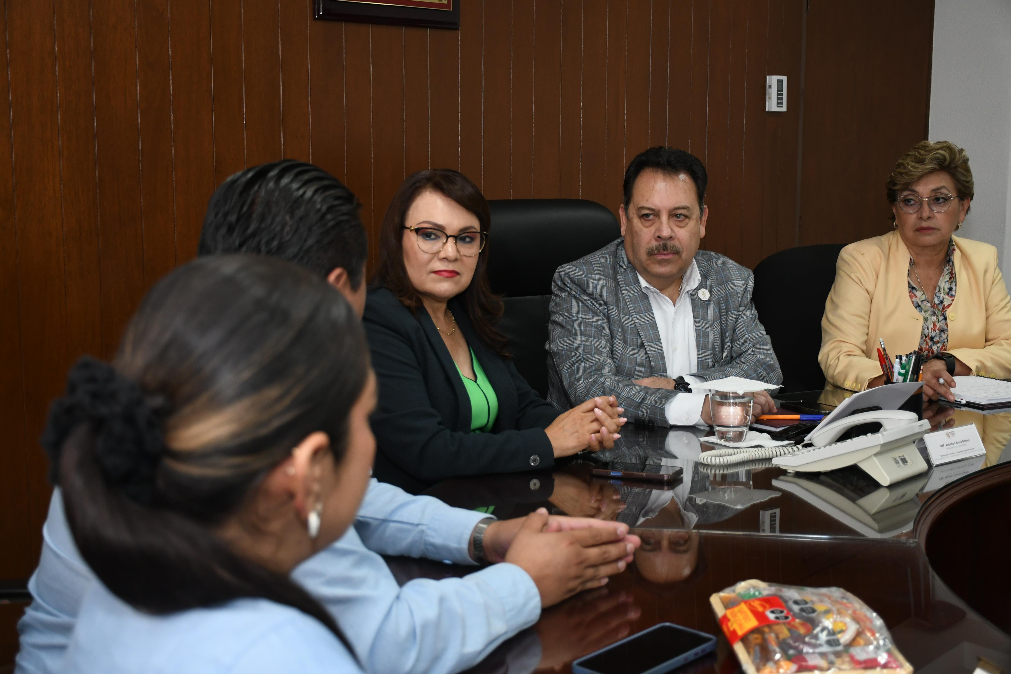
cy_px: 337
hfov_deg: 41.1
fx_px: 1348
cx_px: 506
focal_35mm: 48
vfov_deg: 28.1
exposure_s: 1/100
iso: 1000
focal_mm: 32
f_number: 4
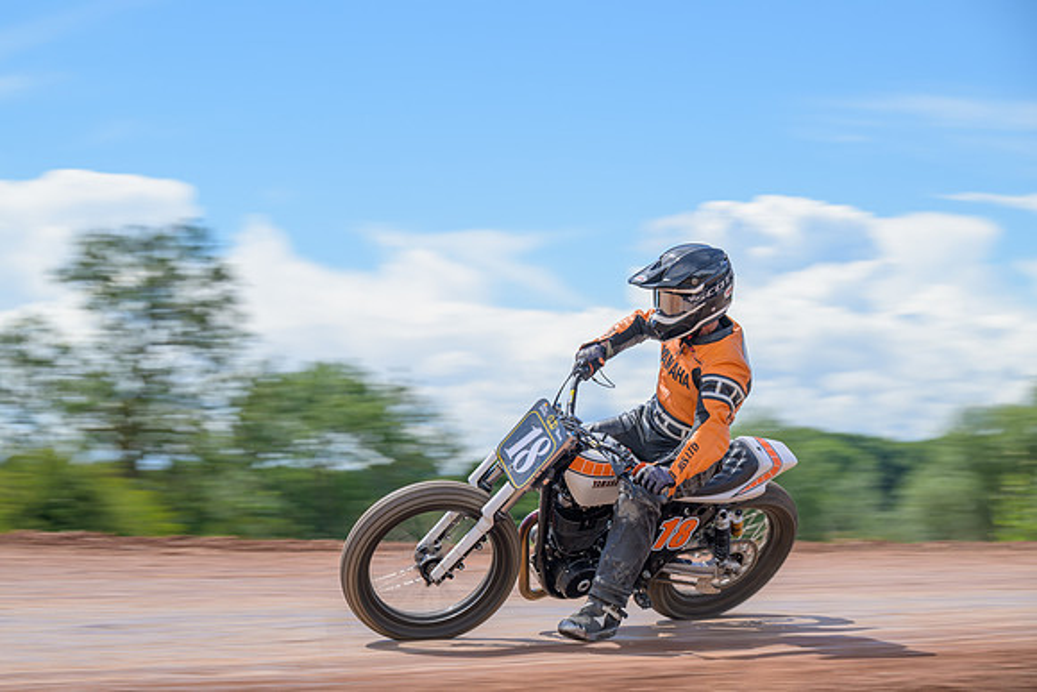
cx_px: 518
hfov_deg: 17.8
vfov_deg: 11.9
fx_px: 3313
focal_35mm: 115
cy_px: 346
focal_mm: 115
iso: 64
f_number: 8
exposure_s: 1/125
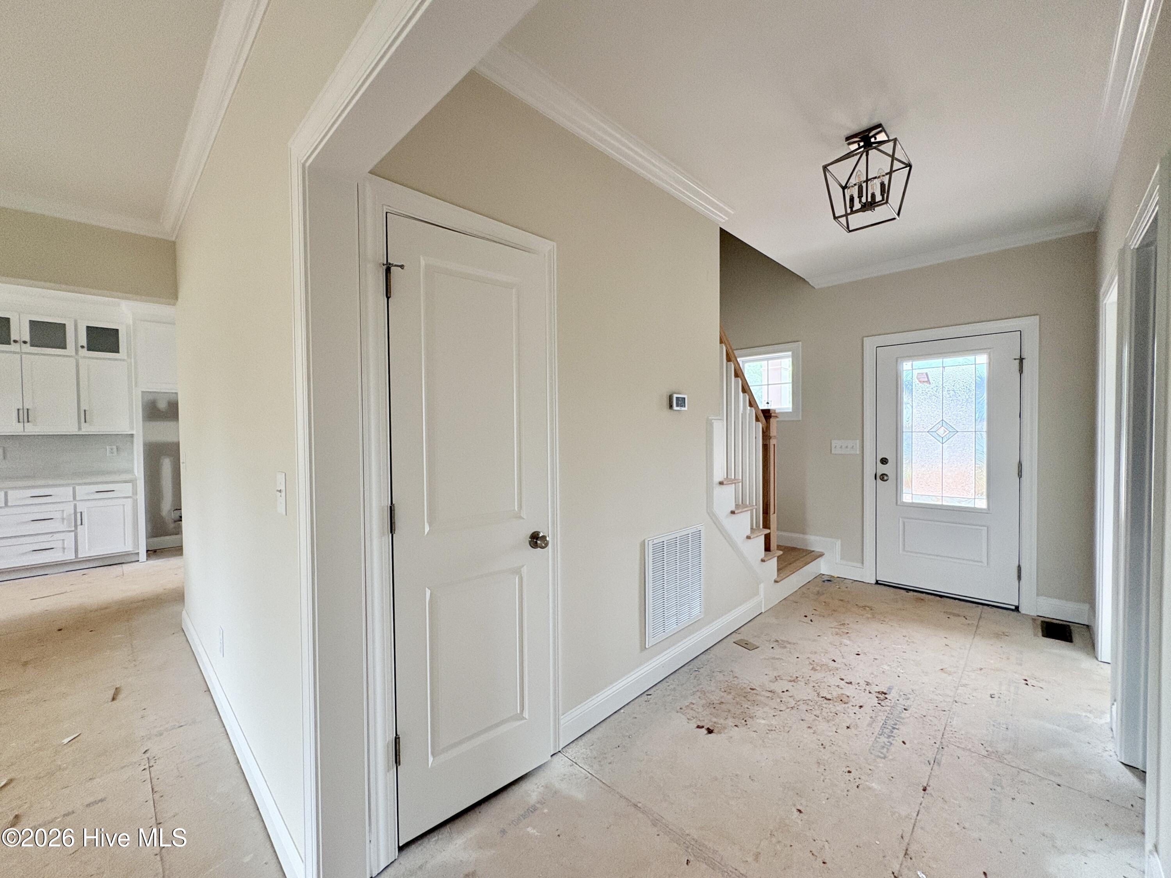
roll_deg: +0.7
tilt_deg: -0.4
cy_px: 439
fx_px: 474
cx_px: 586
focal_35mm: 14
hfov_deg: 102.1
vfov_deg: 85.7
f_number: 2.2
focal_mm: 2.22
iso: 200
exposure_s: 1/99
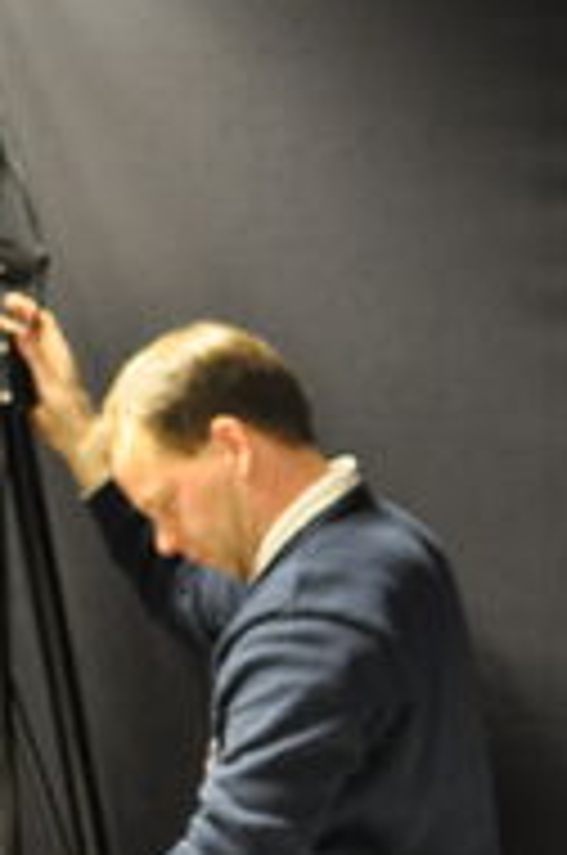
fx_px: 3447
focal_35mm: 145
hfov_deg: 9.3
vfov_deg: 13.8
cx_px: -83
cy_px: 947
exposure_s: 1/30
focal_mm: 35
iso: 1250
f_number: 2.8
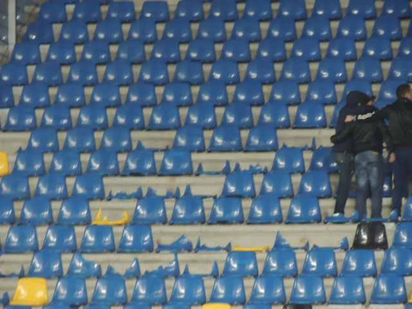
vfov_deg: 3.4
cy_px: 154
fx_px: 5177
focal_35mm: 435
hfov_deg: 4.6
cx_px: 206
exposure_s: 1/15
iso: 800
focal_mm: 77.5
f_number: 4.9
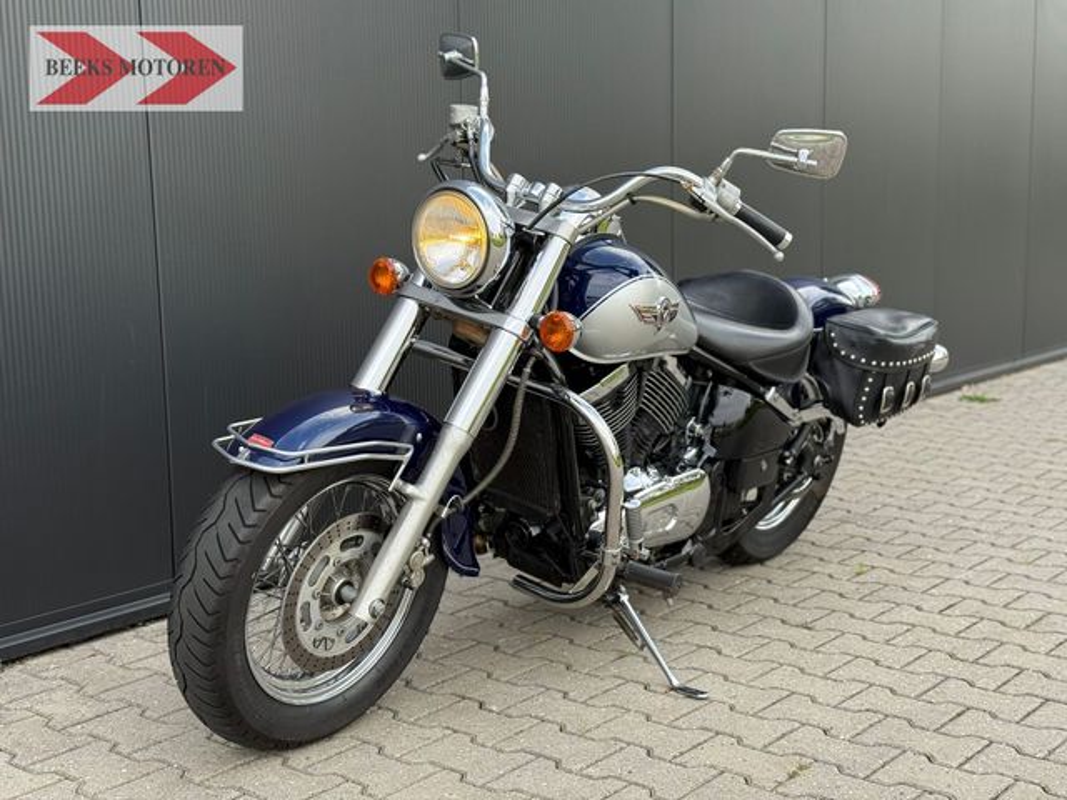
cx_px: 534
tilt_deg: -8.4
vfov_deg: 30.3
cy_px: 400
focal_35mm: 48
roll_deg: +1.0
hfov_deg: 39.7
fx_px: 1480
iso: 64
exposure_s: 1/681
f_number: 1.78
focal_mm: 6.76
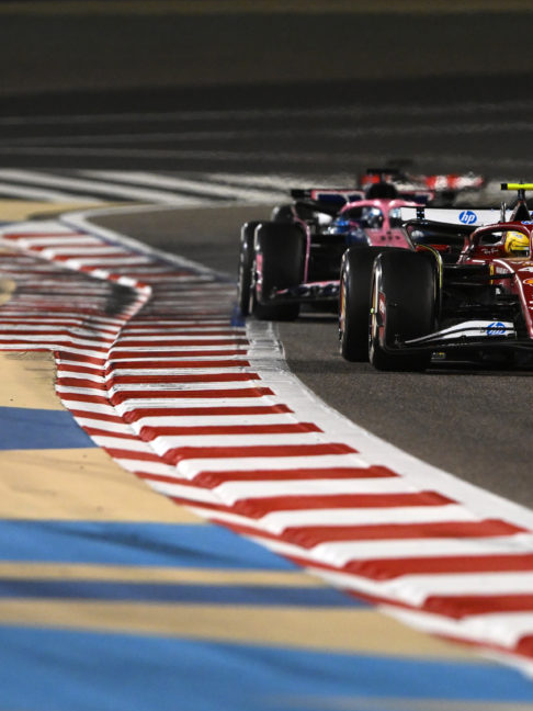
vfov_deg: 2.2
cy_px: 364
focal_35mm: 911
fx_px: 18703
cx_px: 281
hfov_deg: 1.6
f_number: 4
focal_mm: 400
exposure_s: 1/1250
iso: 3200
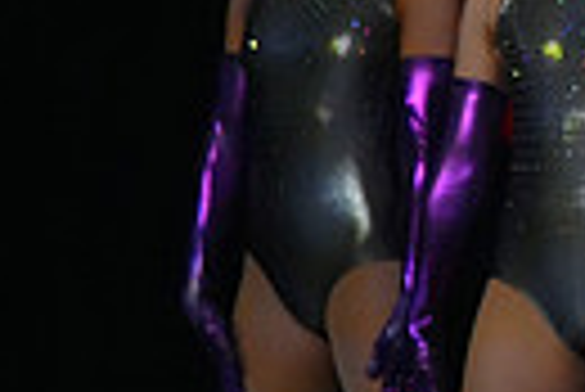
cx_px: 1242
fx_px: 19977
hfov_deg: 1.7
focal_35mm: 1228
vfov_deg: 1.1
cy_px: 142
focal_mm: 275
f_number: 5.6
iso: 12800
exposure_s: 1/1000
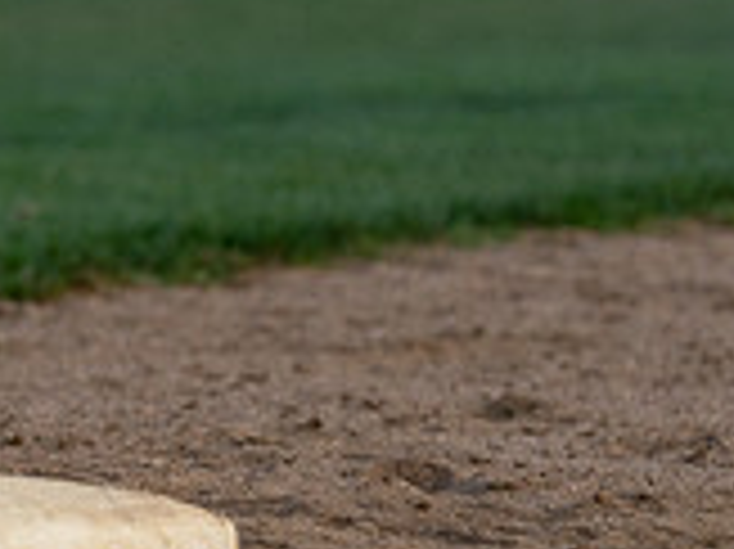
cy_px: -99
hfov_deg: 2.8
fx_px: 14959
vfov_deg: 2.1
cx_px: -571
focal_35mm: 706
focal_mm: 151
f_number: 2.8
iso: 250
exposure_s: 1/1600
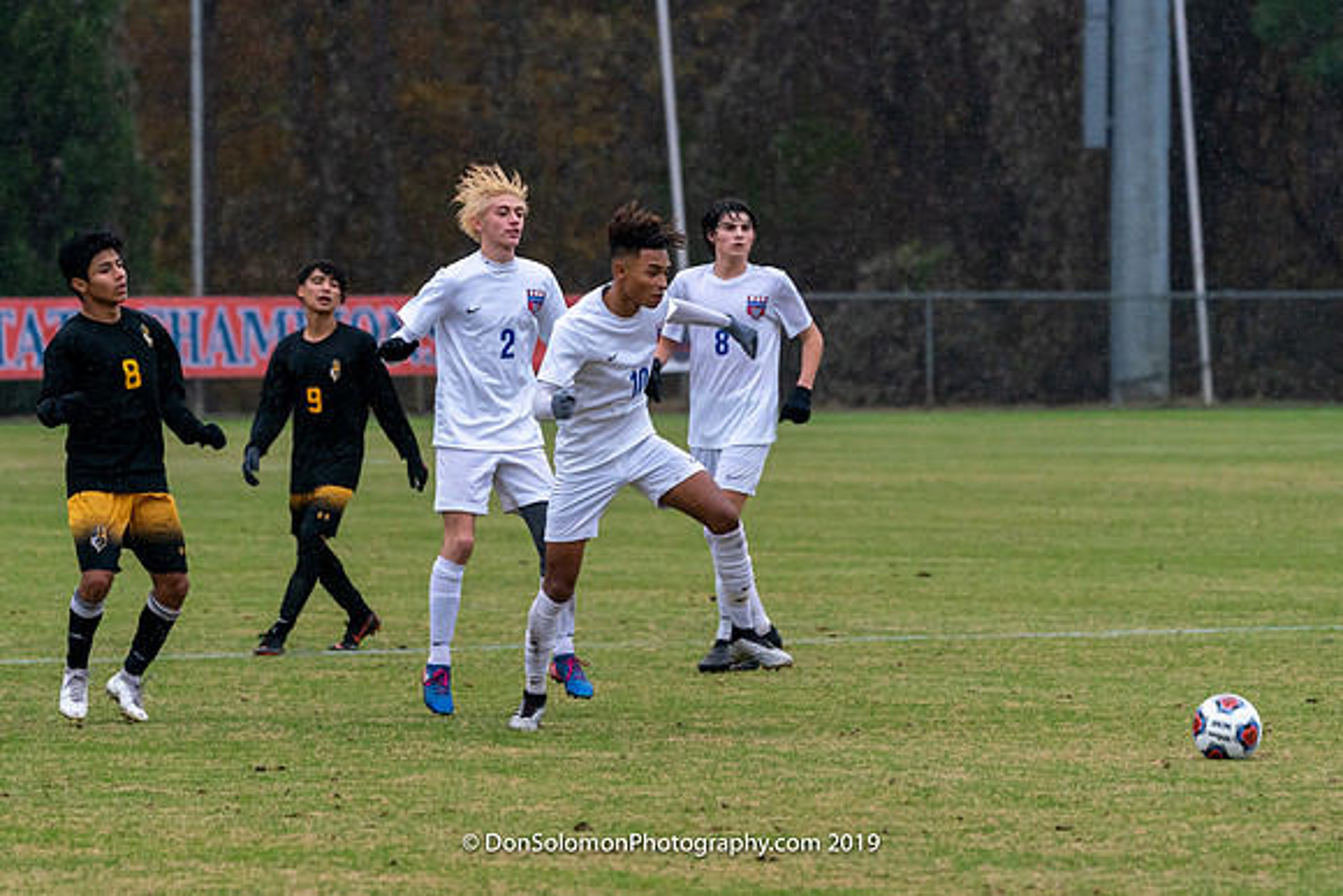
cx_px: 692
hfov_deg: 6.3
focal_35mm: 326
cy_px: 322
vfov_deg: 4.2
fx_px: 12165
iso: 2500
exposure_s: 1/1000
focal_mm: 241
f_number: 5.6
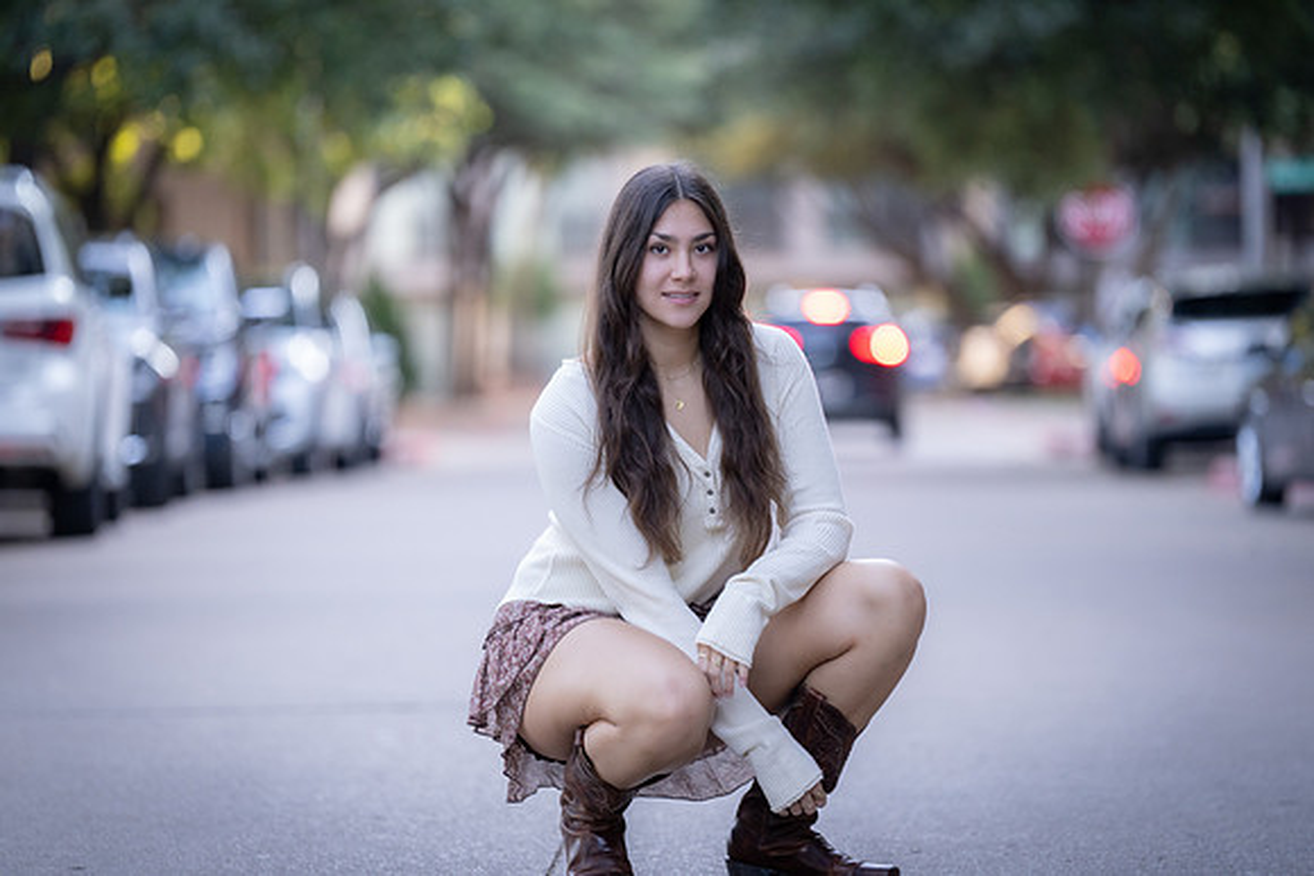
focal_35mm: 176
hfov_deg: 11.7
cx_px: 637
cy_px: 439
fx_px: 6420
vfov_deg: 7.8
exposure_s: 1/320
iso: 1250
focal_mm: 167
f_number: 2.8
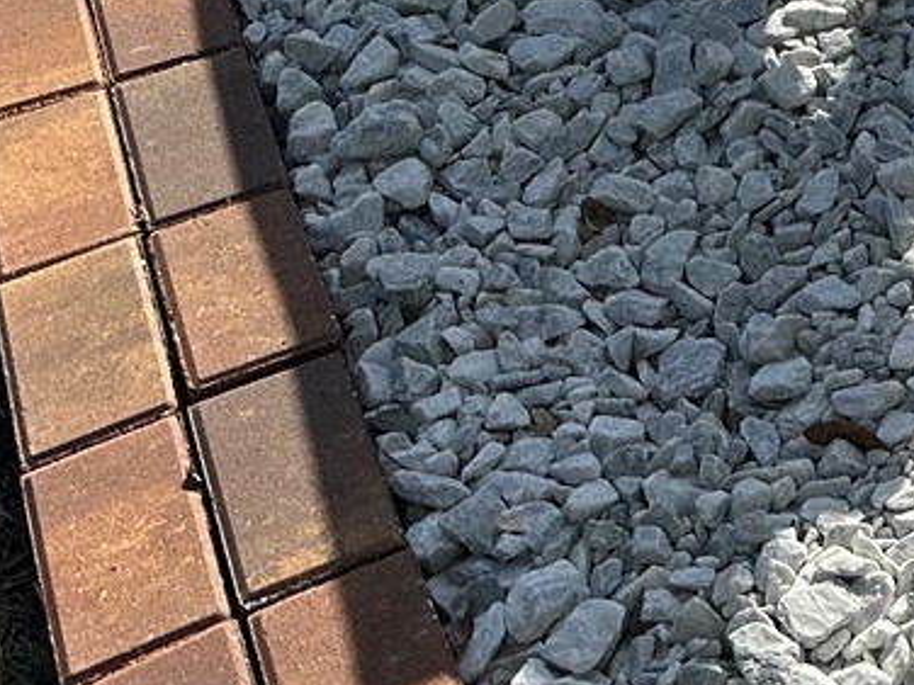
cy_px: -690
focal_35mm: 102
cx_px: 1471
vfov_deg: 12.7
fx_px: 2693
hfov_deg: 17.0
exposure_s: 1/5525
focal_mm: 6.86
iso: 80
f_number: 1.78
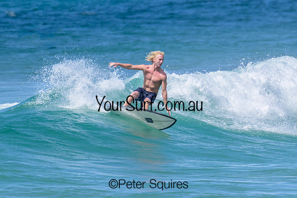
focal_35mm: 1087
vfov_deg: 1.3
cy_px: 79
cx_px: 184
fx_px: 8968
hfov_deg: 1.9
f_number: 11
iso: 800
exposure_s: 1/2000
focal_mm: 800
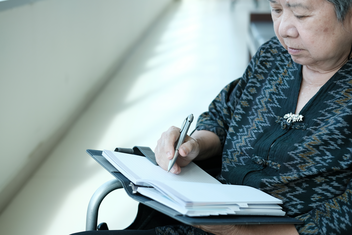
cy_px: 118
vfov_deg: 25.5
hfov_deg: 37.5
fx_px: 518
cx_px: 176
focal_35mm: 53
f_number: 2.8
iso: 200
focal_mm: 35
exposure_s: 1/180
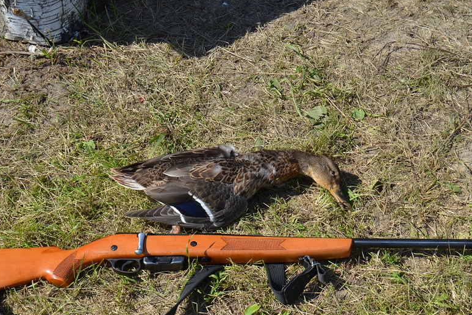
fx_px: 878
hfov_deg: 30.1
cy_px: 212
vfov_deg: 20.2
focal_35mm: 67
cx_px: 225
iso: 100
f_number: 7.1
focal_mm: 30
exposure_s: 1/250
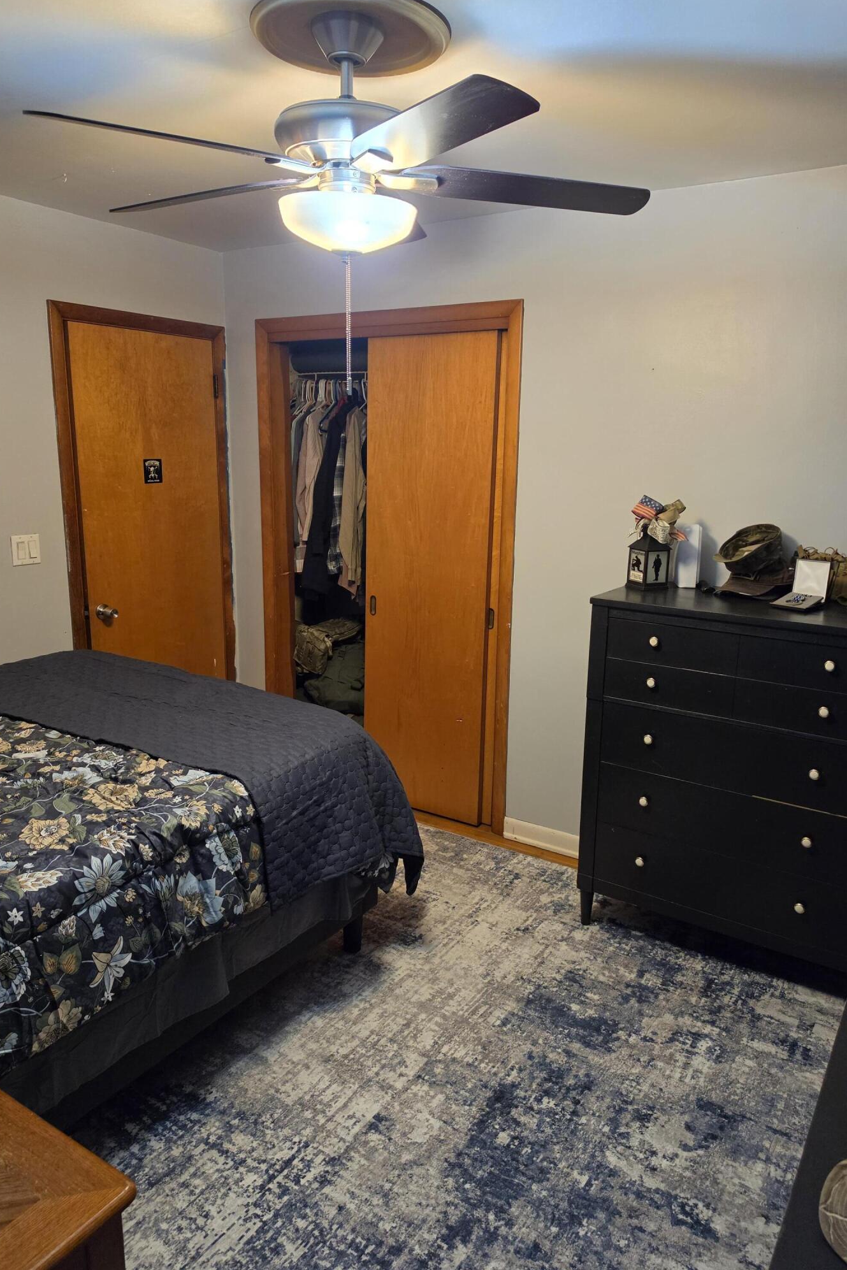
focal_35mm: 24
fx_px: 847
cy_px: 633
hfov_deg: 53.1
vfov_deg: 73.7
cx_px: 418
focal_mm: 6.5
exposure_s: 1/120
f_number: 1.4
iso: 500
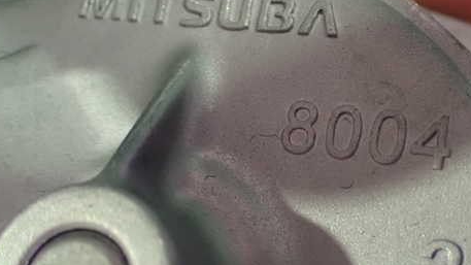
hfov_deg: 25.5
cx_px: 297
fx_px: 1037
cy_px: 113
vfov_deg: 14.6
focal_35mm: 83
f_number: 3.5
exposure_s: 1/25
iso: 1600
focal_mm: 10.35
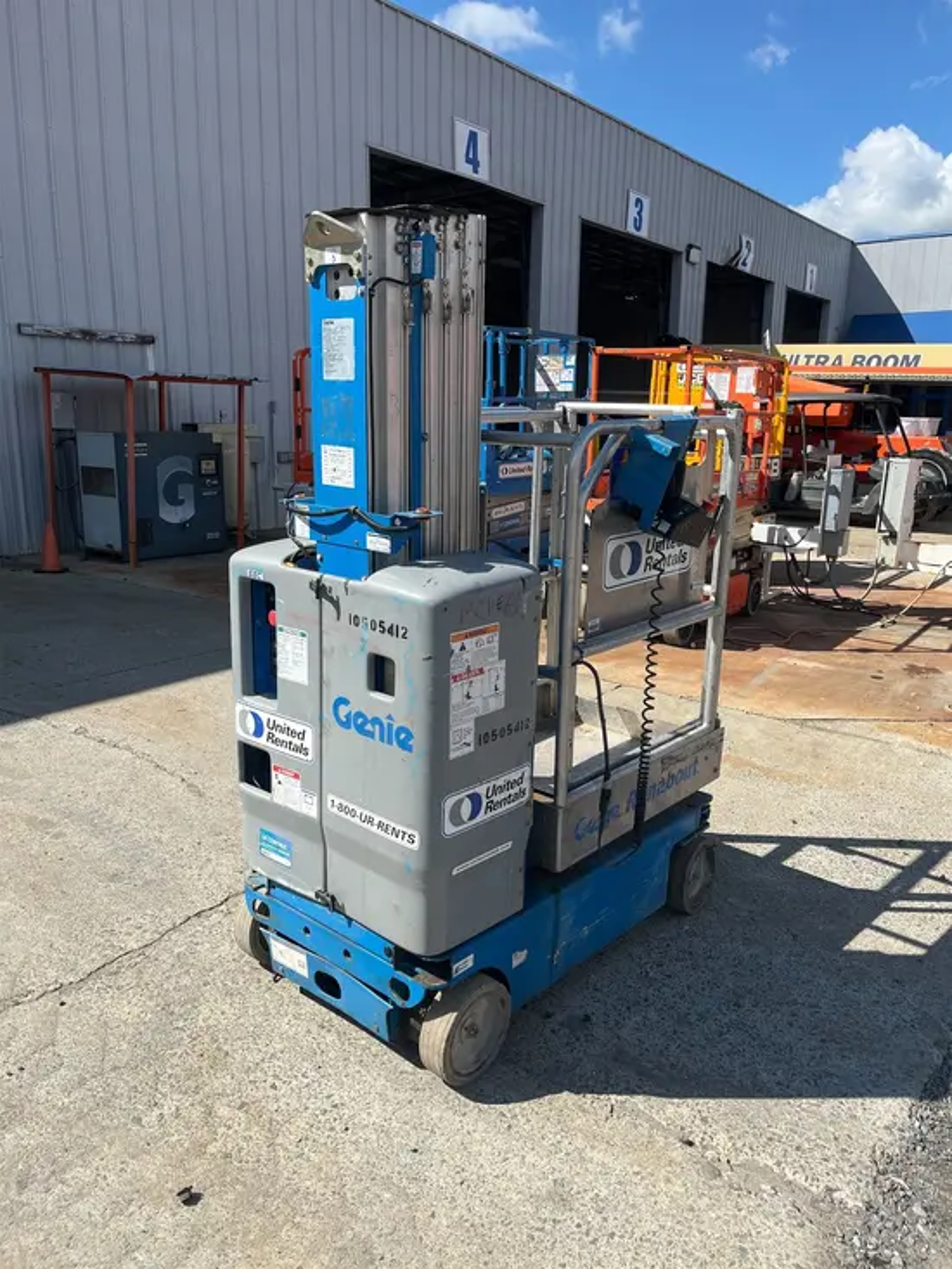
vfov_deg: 67.3
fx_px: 953
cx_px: 476
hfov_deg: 53.1
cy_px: 634
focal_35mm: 26
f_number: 1.6
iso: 50
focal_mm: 5.1
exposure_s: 1/2755
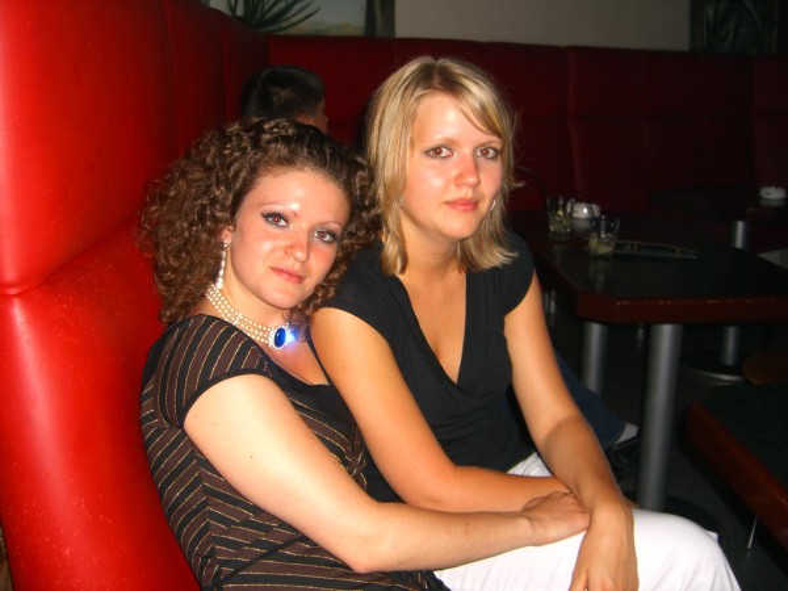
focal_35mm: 38
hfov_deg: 49.0
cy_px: 296
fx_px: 865
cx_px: 394
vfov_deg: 37.7
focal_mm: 7.9
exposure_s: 1/60
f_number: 2.8
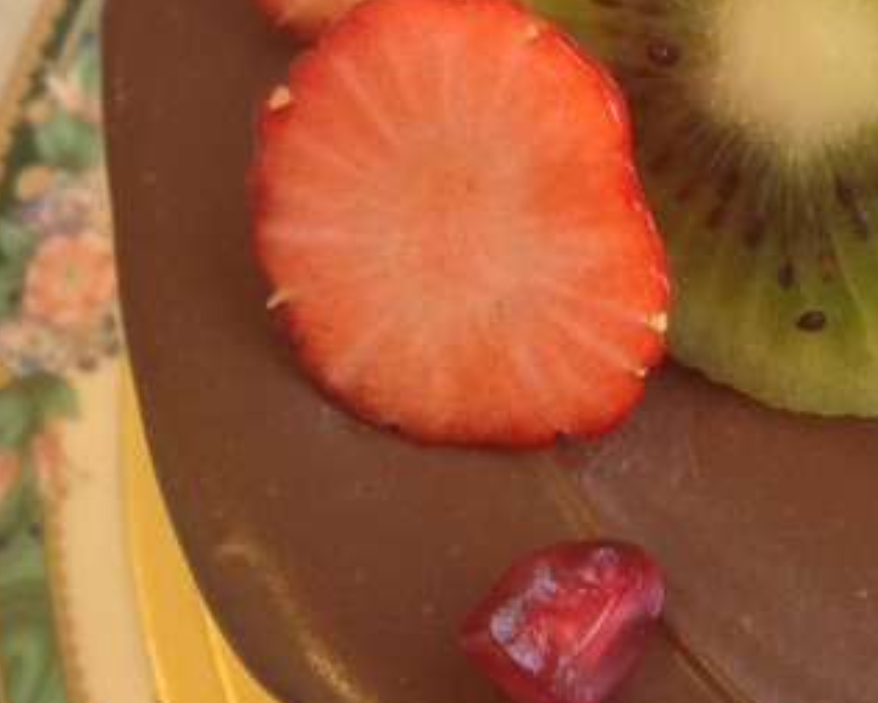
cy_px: -258
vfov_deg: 14.4
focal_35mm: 102
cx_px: 1056
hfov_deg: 17.9
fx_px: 2651
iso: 100
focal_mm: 4.13
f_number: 2.4
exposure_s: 1/20
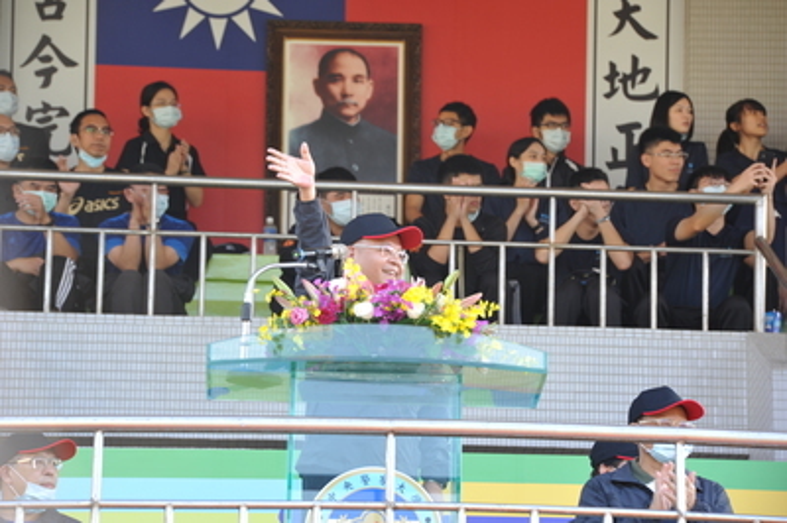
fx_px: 4369
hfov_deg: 10.3
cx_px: 394
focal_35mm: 200
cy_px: 262
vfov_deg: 6.9
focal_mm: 200
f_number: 9
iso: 640
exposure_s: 1/100
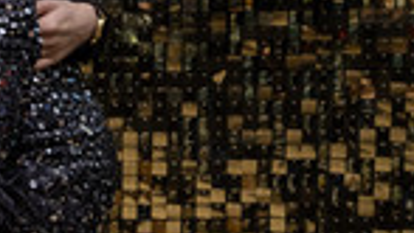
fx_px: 1000
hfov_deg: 19.9
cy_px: -15
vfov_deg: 13.1
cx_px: -225
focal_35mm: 91
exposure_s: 1/125
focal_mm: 13
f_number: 2.5
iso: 640
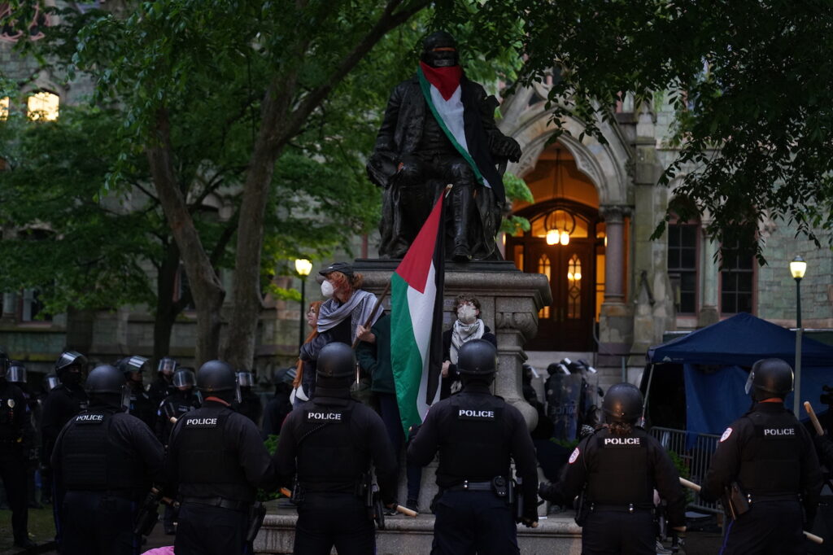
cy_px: 278
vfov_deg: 18.4
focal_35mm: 74
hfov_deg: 27.4
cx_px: 416
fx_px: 1712
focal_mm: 74
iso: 3200
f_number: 2.8
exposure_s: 1/160
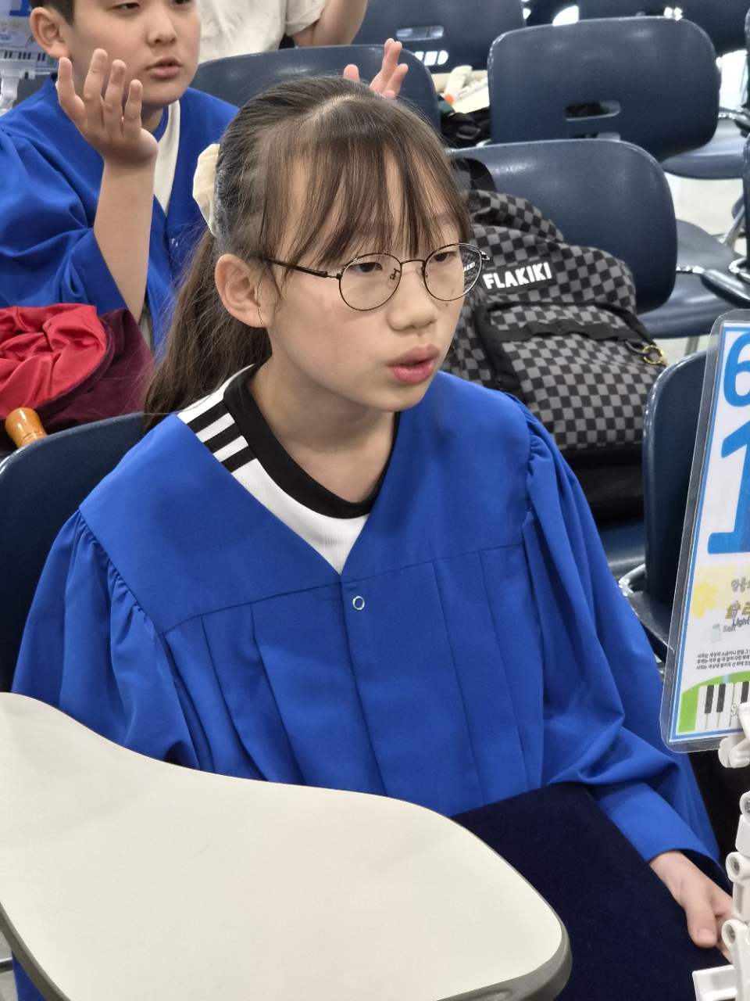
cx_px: 375
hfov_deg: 21.3
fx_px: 1993
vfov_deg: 28.2
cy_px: 500
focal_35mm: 69
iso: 320
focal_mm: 7
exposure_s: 1/60
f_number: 2.4
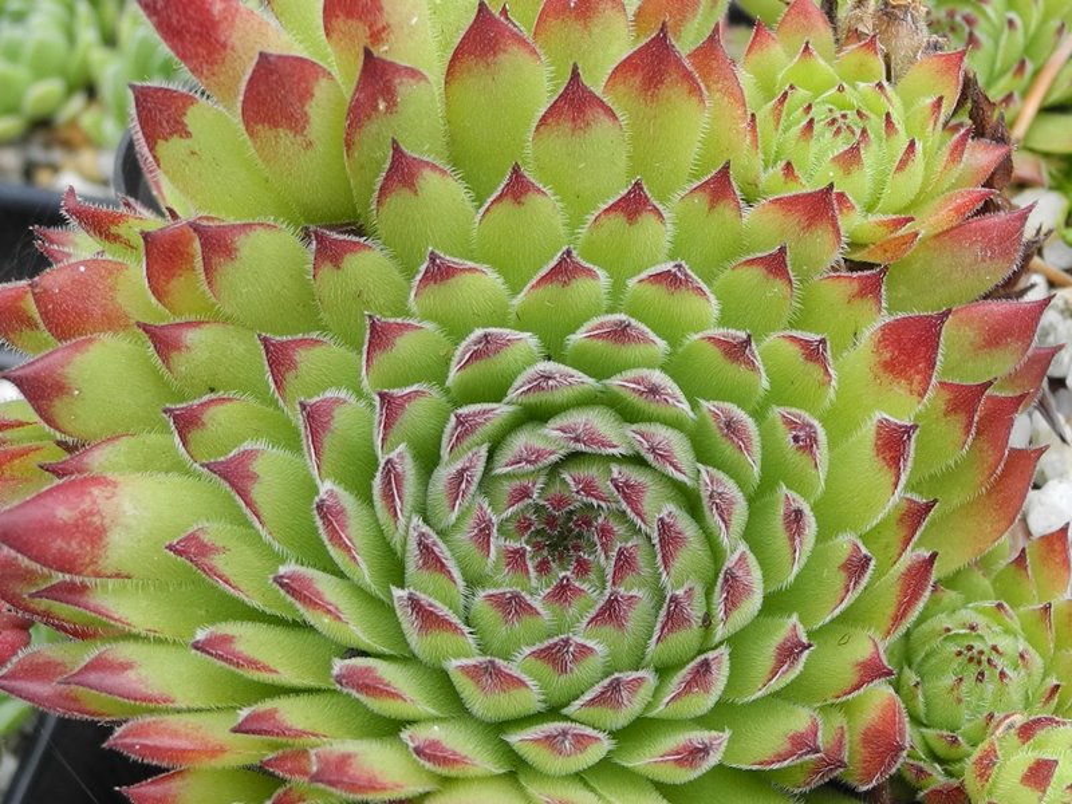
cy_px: 402
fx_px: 867
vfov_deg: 49.7
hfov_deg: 63.4
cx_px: 536
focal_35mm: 28
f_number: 2.8
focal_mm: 6
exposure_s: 1/125
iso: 100
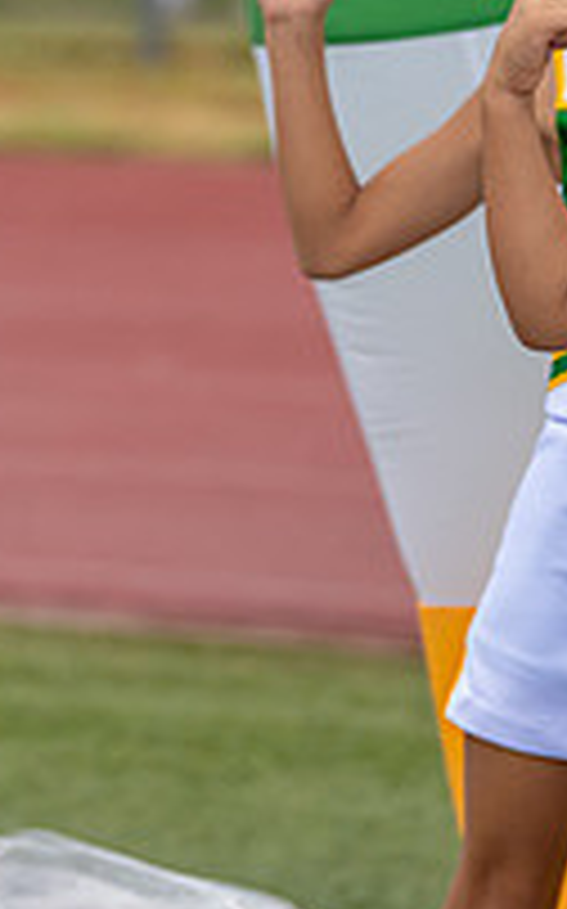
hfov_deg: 3.8
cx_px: -404
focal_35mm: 339
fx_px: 8393
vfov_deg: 6.2
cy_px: 63
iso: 500
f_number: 2.8
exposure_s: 1/1250
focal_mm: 108
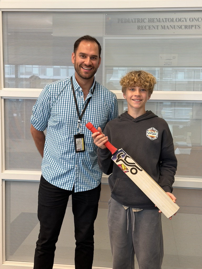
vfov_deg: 39.7
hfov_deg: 30.3
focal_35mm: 48
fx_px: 373
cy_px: 134
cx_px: 101
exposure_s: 1/60
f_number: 1.78
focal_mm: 6.76
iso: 80
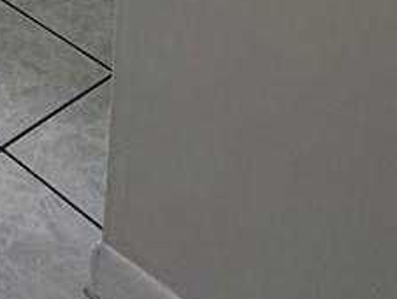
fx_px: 1137
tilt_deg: -8.1
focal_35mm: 99
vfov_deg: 11.3
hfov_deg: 17.3
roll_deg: +0.3
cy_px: -505
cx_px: -249
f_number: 2.2
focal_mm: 2.22
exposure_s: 1/120
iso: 250
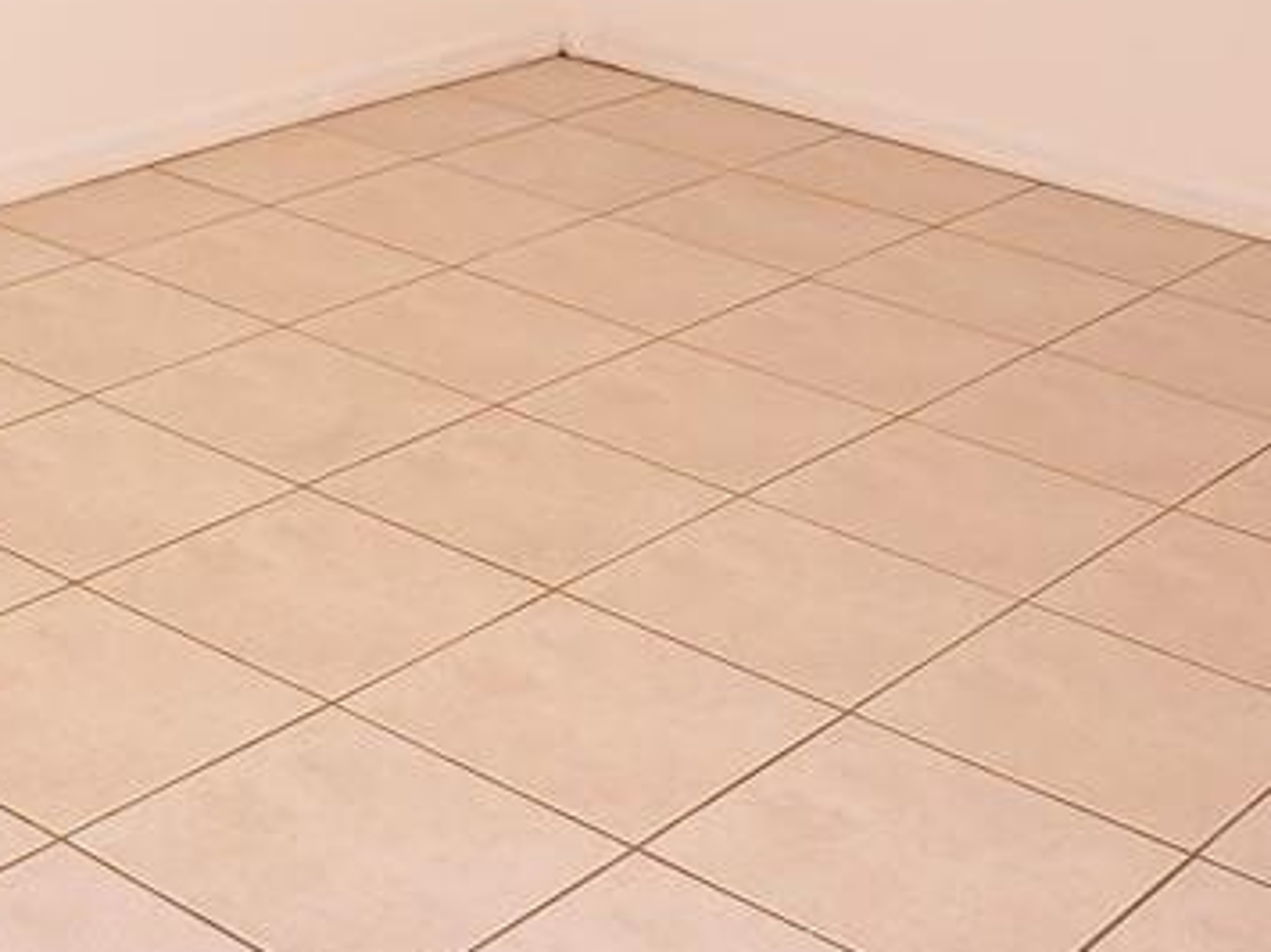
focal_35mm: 75
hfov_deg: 25.8
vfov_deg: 18.5
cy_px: -225
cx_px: 354
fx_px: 2753
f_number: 2.4
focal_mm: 4.3
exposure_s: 1/24
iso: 250
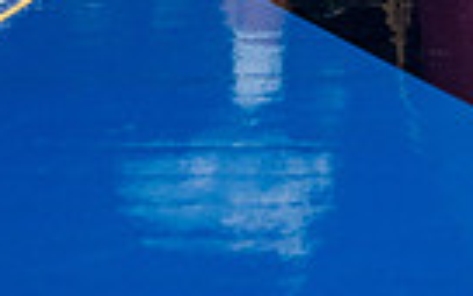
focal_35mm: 142
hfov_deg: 14.5
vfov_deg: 8.3
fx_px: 1830
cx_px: 476
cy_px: -481
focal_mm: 42
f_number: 7.1
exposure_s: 1/200
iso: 800
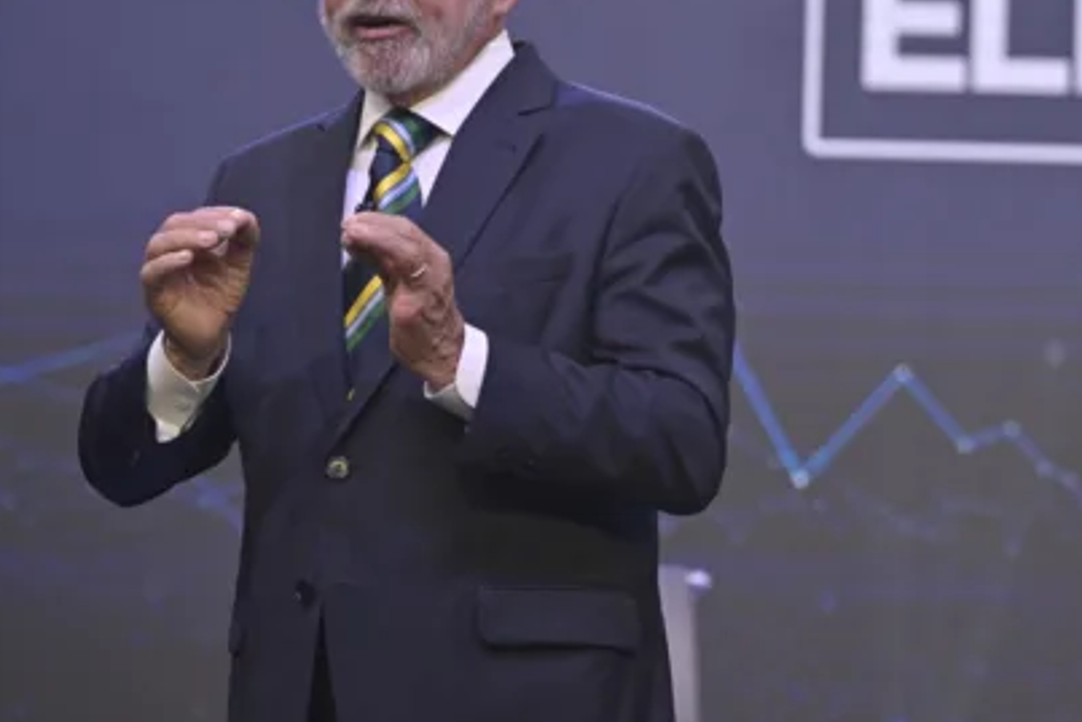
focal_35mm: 198
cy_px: 220
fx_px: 5953
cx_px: 862
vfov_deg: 6.9
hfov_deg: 10.4
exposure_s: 1/400
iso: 1600
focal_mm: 104
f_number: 4
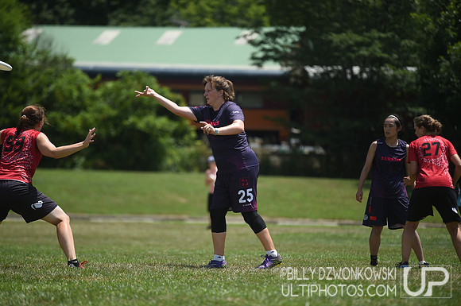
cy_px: 153
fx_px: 2558
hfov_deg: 10.3
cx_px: 230
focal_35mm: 200
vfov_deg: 6.8
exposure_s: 1/1600
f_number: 2.8
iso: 100
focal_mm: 200
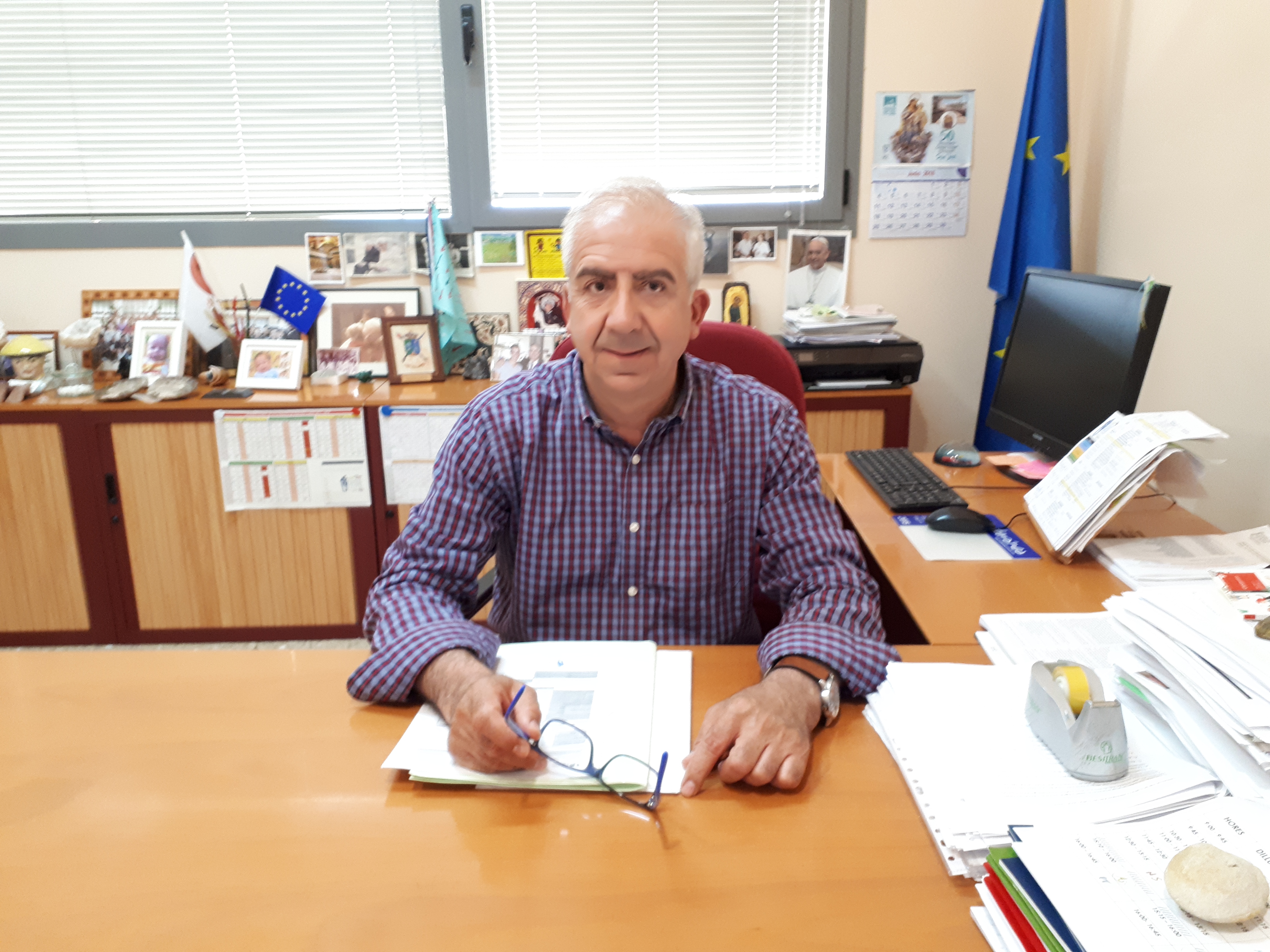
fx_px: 991
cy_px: 476
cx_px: 635
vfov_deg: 51.4
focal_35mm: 27
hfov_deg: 65.3
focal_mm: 3.6
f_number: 1.9
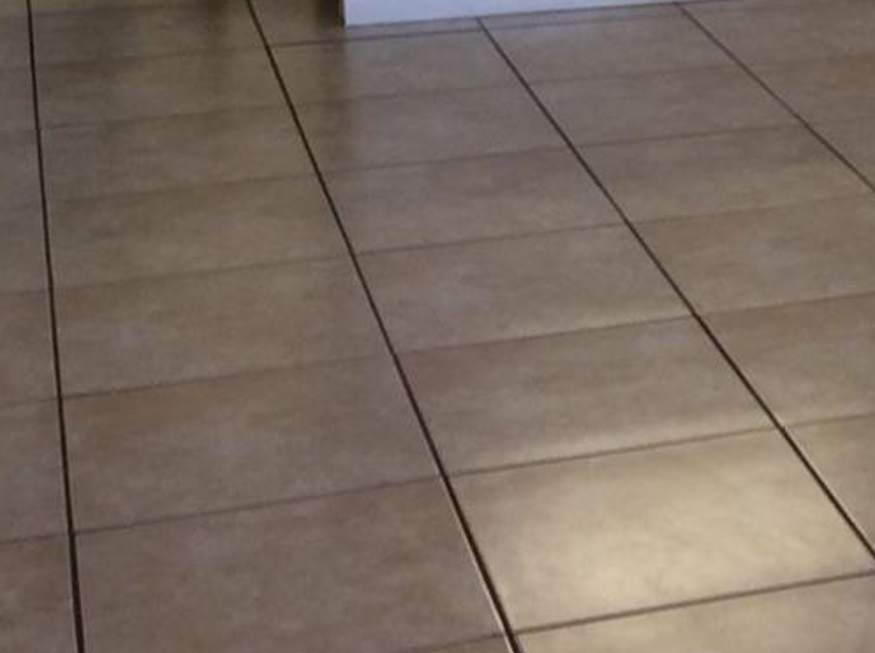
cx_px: 996
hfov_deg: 18.3
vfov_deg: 13.8
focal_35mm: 103
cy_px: -185
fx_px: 2599
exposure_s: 1/24
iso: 40
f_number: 2.4
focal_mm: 3.3
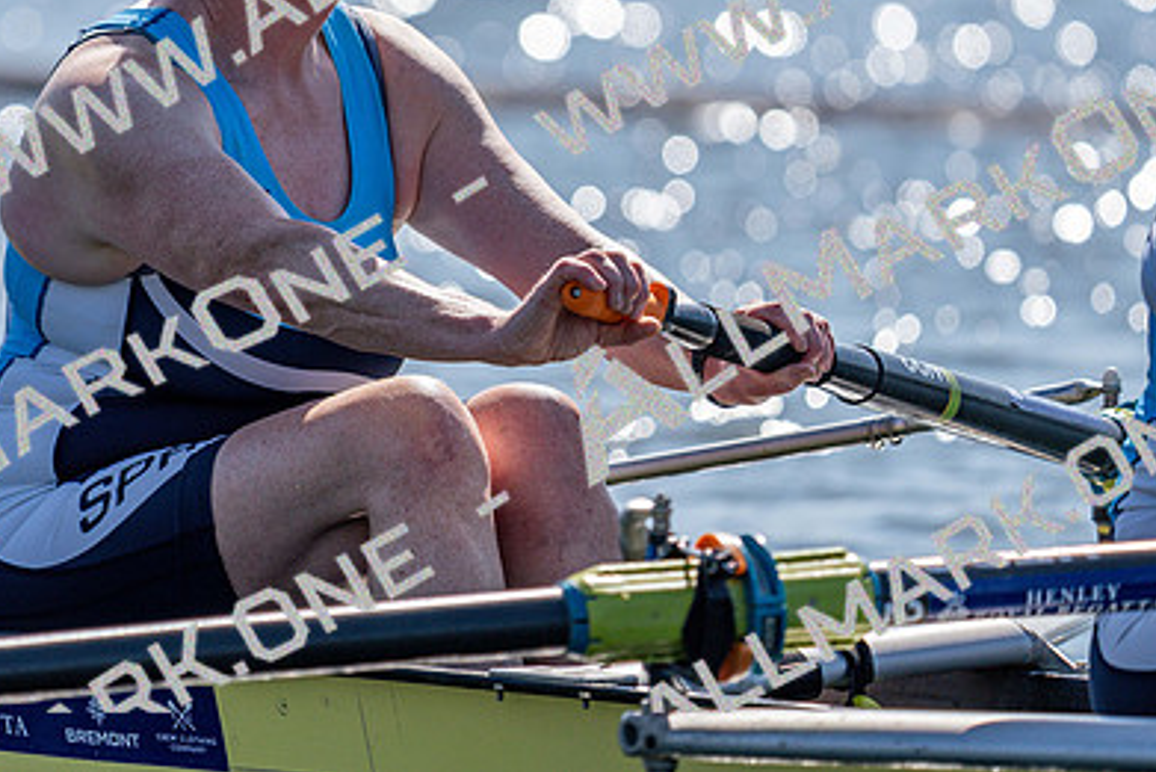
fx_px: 16125
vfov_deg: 2.7
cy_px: 206
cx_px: 319
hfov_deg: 4.1
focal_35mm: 502
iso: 250
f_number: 6.3
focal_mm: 338
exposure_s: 1/2000
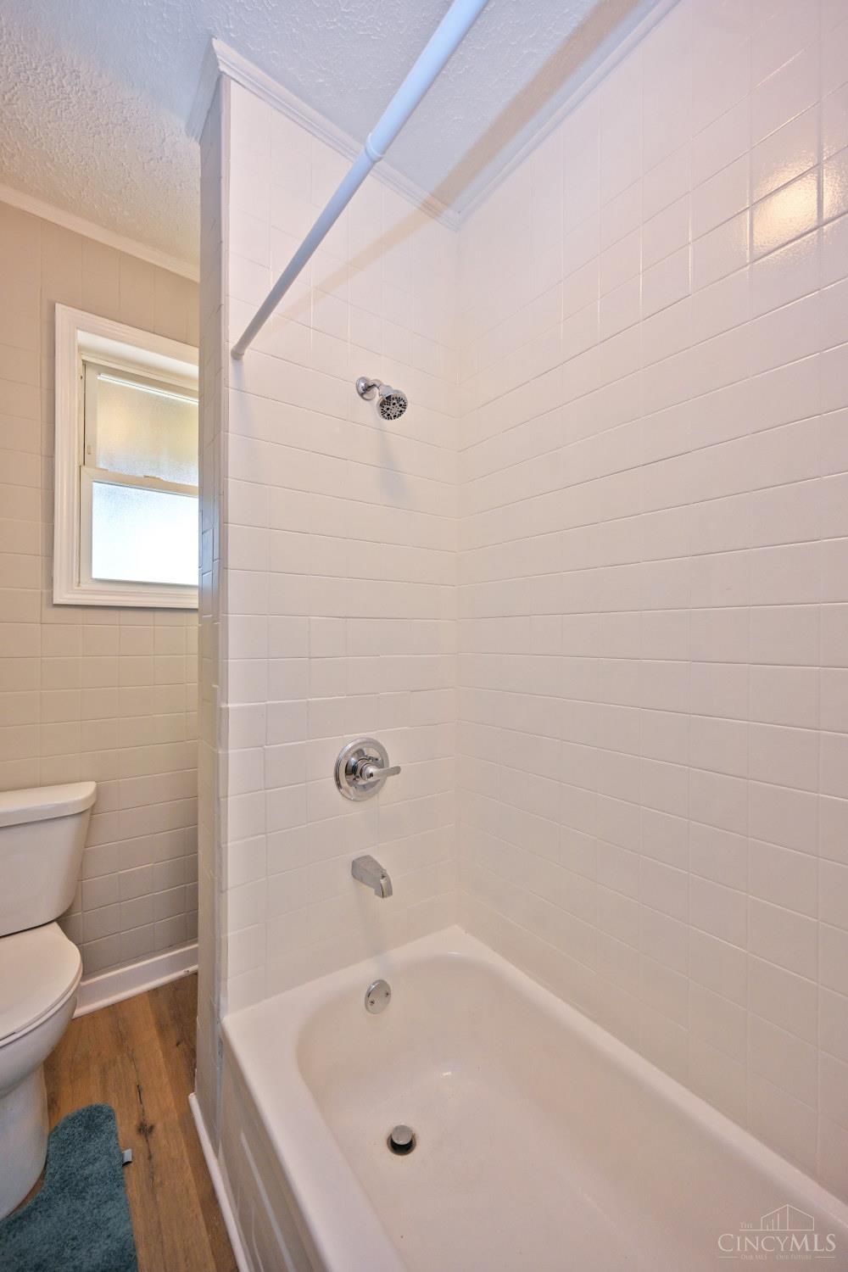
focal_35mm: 14
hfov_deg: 81.2
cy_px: 636
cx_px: 424
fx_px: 495
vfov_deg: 104.3
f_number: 4
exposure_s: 1/60
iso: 250
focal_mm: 14
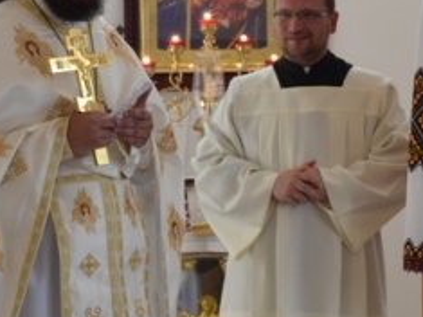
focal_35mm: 118
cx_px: 275
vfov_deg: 12.5
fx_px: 1441
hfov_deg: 16.7
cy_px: 212
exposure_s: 1/125
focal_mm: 24
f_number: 5.6
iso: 400
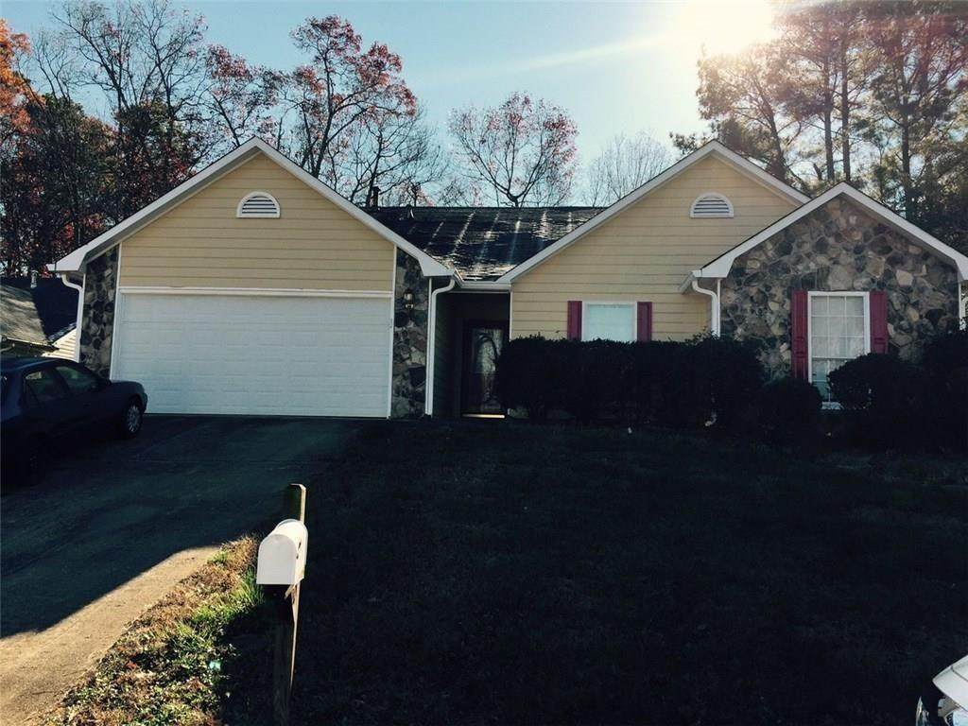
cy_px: 363
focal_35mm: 29
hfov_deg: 61.7
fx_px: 811
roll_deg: -2.1
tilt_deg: +7.3
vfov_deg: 48.2
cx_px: 484
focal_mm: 4.15
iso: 32
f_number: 2.2
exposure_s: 1/1163
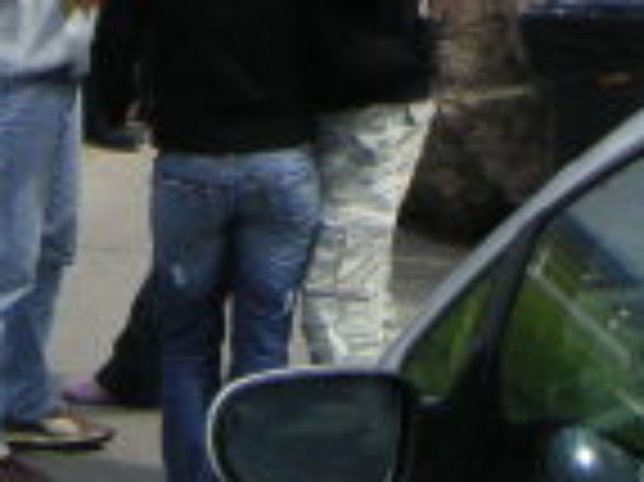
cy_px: -282
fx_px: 2472
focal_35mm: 133
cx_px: 207
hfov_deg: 14.8
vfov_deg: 10.7
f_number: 6.7
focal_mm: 6
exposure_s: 1/350
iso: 160
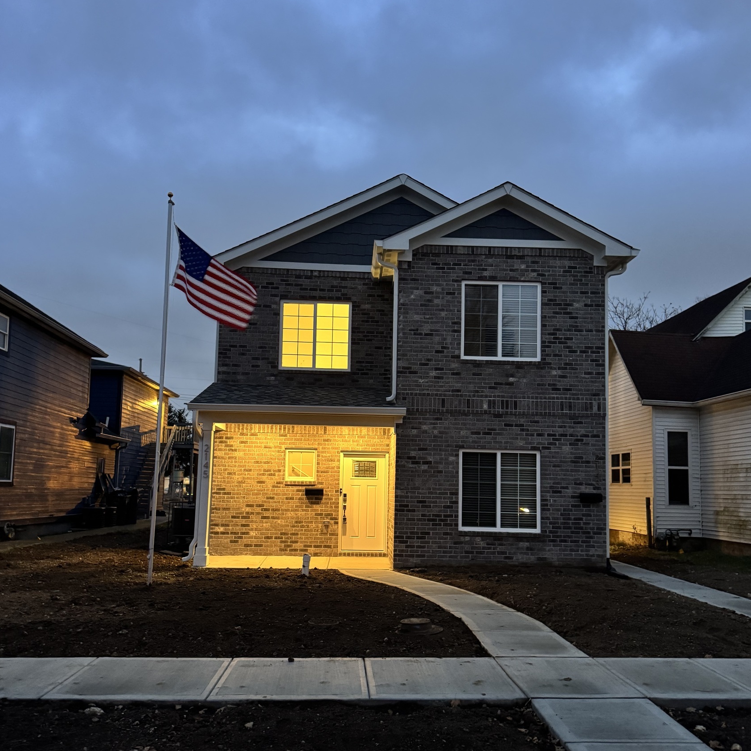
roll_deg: -1.2
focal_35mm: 29
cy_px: 418
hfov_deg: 55.6
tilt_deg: +5.2
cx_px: 382
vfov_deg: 55.5
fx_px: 712
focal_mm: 6.76
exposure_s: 1/30
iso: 800
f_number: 1.78
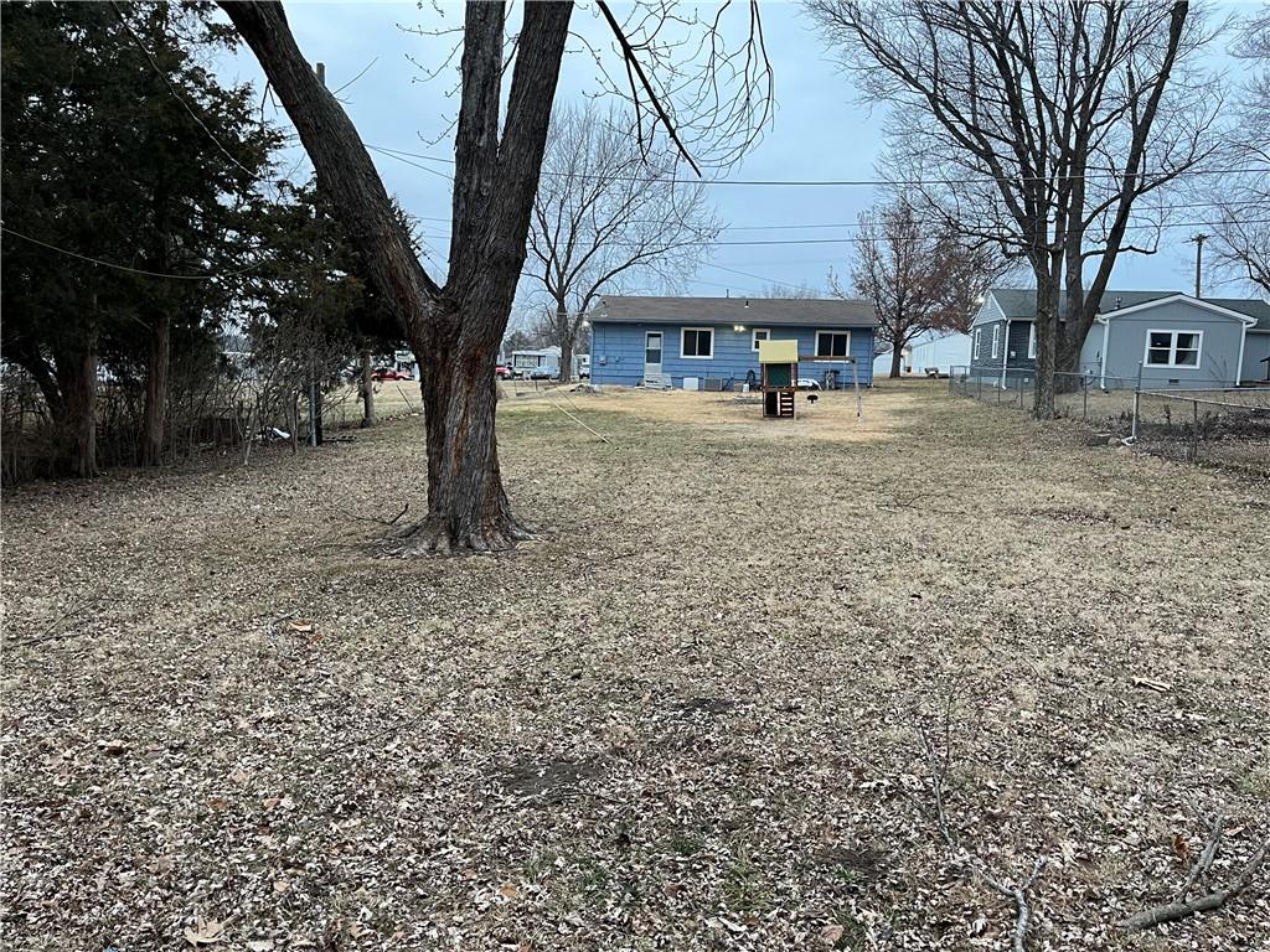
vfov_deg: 53.1
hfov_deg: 67.3
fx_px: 954
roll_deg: -1.6
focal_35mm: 26
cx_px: 635
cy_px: 476
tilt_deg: -6.2
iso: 160
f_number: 1.6
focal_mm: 5.1
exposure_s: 1/60
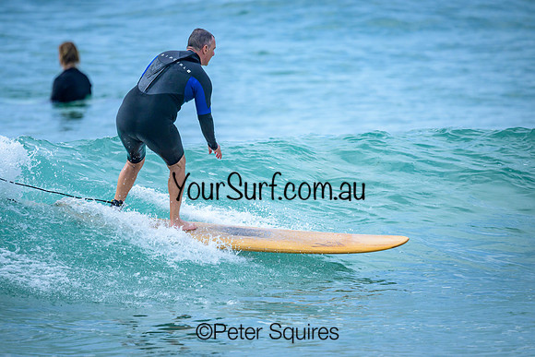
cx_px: 229
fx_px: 13618
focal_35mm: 916
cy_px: 168
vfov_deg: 1.5
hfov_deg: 2.3
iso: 500
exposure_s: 1/3200
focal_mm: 800
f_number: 6.3
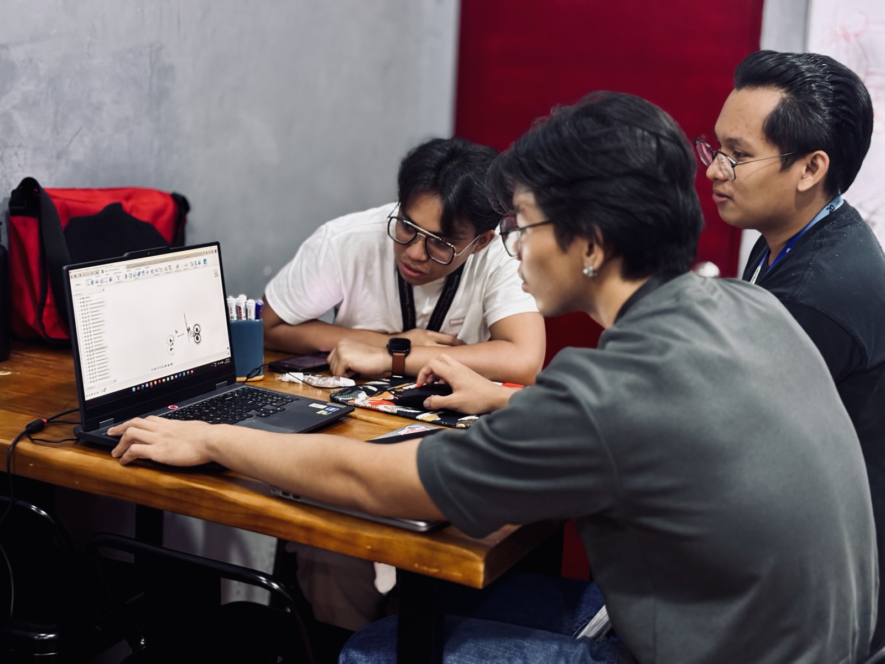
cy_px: 332
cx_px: 442
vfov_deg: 28.0
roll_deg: -2.4
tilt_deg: -11.8
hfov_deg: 36.8
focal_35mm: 52
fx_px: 1329
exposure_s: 1/30
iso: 250
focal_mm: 5.96
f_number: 1.6
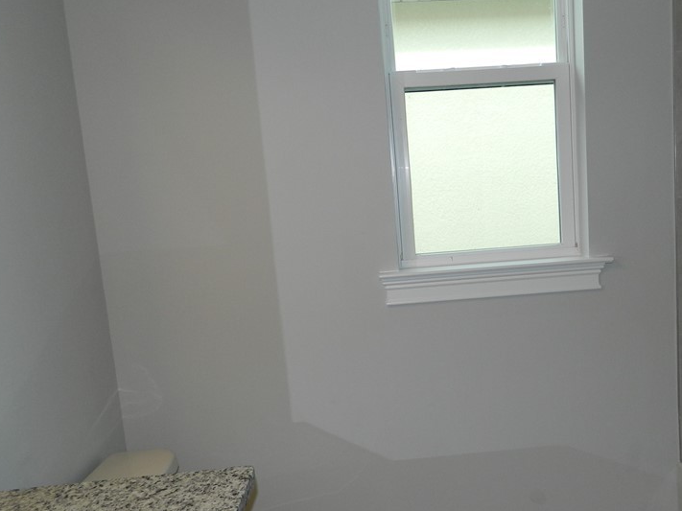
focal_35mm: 36
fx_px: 709
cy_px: 290
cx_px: 446
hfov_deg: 50.6
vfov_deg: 39.6
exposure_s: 1/100
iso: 80
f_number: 3.1
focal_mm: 4.5
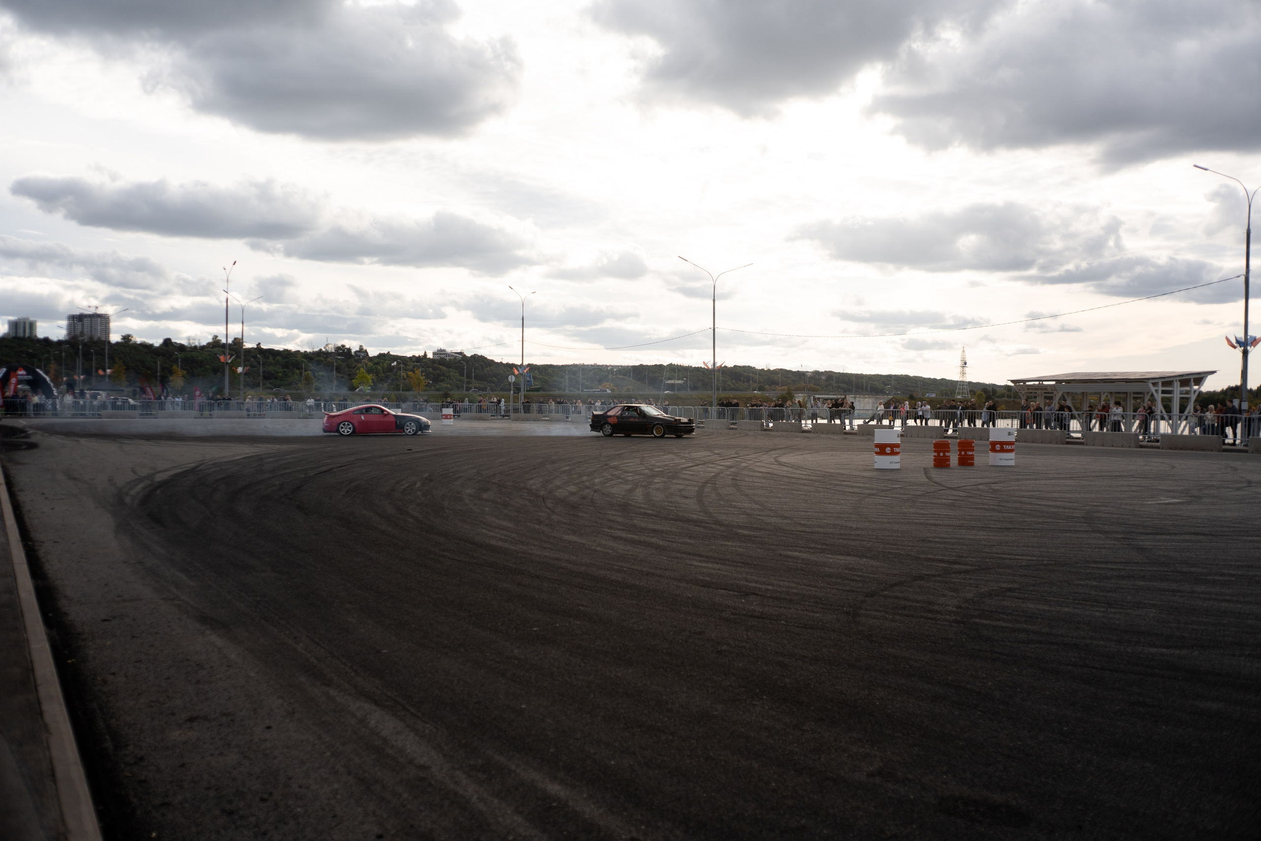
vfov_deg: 37.9
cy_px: 420
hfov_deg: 54.4
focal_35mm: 35
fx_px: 1226
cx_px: 630
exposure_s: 1/3200
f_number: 2.2
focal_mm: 35
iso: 100
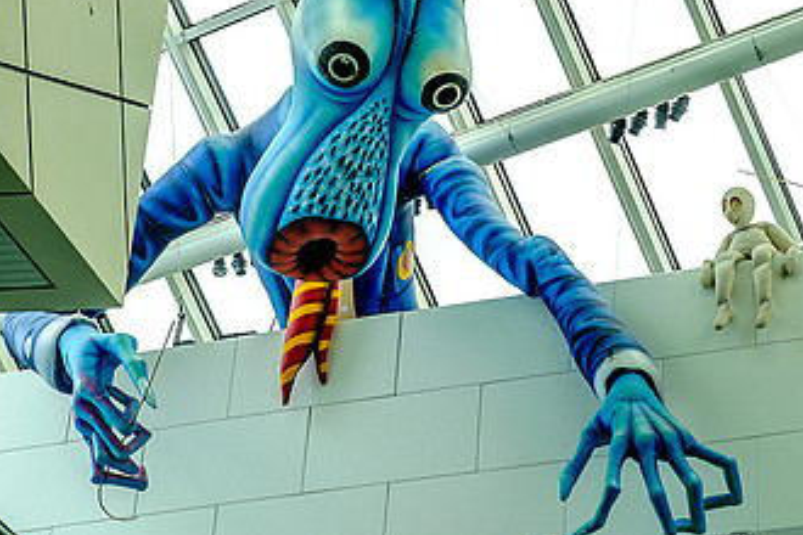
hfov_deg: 23.1
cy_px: 225
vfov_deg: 15.9
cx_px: 698
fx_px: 1918
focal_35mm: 86
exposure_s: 1/210
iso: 400
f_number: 6.4
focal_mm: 32.9
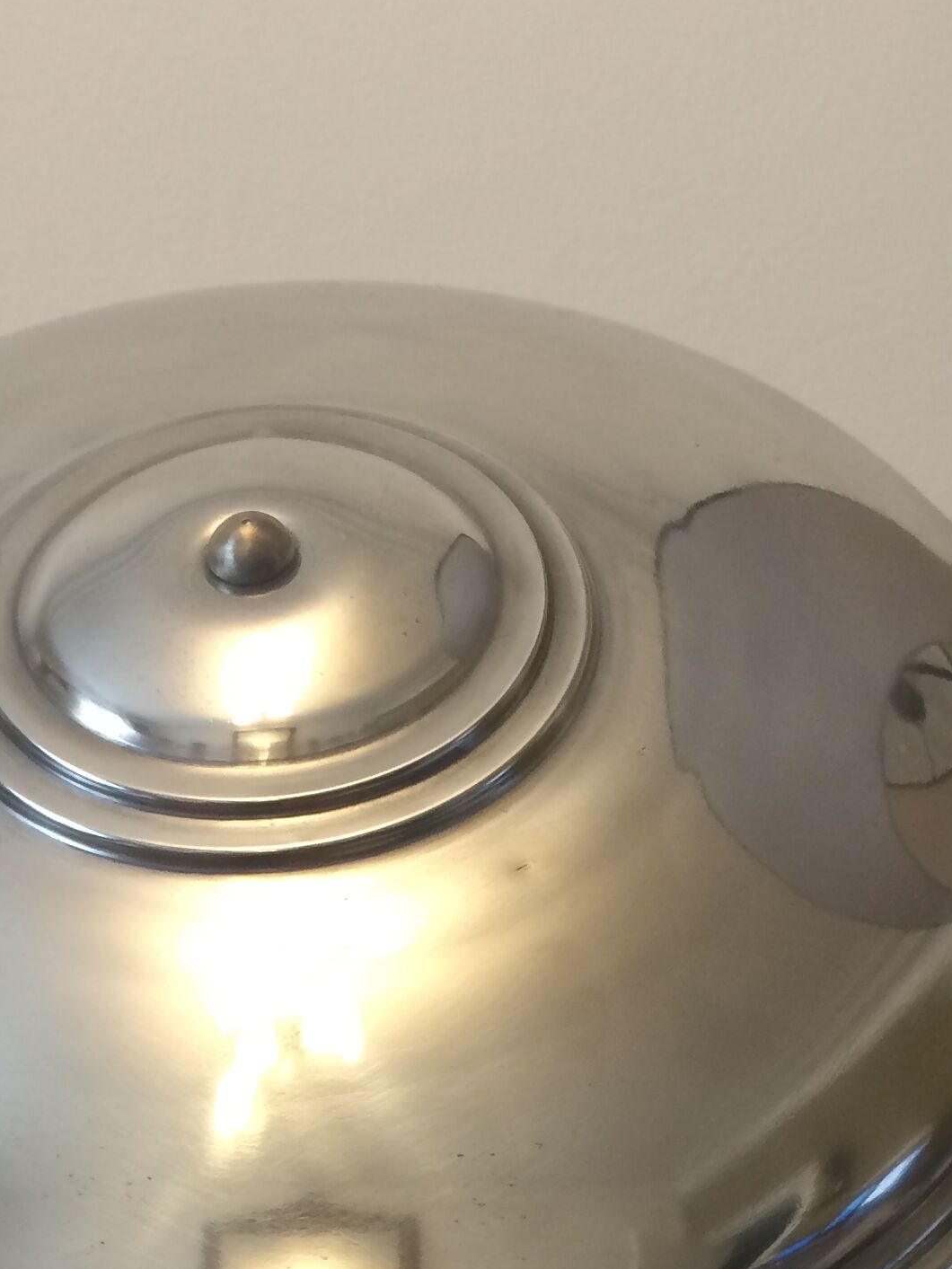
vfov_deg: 27.0
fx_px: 2456
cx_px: 365
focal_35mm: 67
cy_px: 1332
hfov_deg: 21.9
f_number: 2.2
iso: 100
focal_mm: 4.15
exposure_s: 1/33
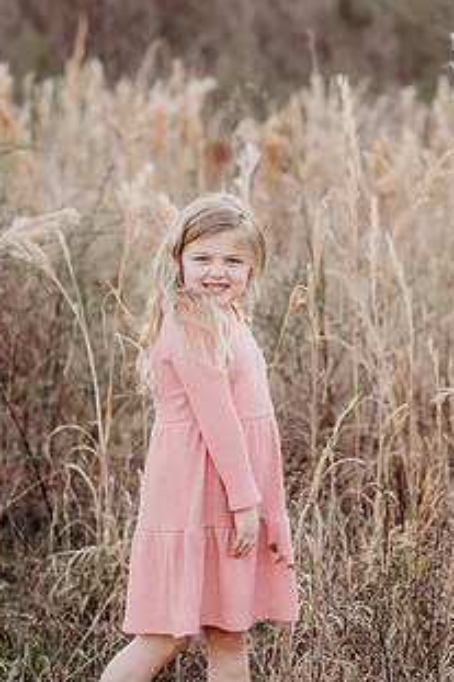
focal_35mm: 123
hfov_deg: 11.1
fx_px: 2329
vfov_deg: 16.7
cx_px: 268
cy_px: 316
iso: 160
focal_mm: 85
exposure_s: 1/320
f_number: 2.5
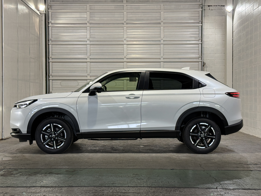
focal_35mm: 53
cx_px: 128
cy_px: 100
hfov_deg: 36.2
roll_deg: -0.3
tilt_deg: -0.2
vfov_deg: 27.5
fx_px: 400
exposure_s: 1/60
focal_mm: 6.76
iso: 64
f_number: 1.78
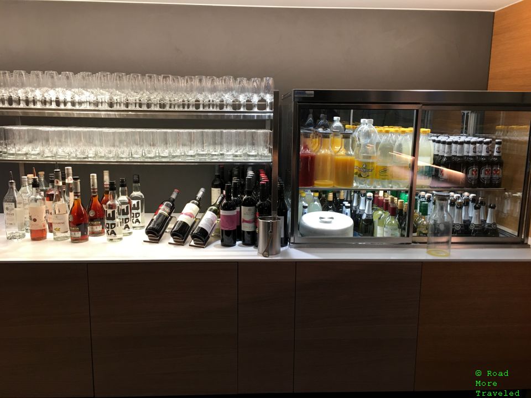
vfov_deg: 48.2
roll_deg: +0.6
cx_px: 266
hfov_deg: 61.7
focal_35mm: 29
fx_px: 445
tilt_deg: -10.1
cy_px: 199
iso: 50
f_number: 2.2
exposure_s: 1/33
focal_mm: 4.15
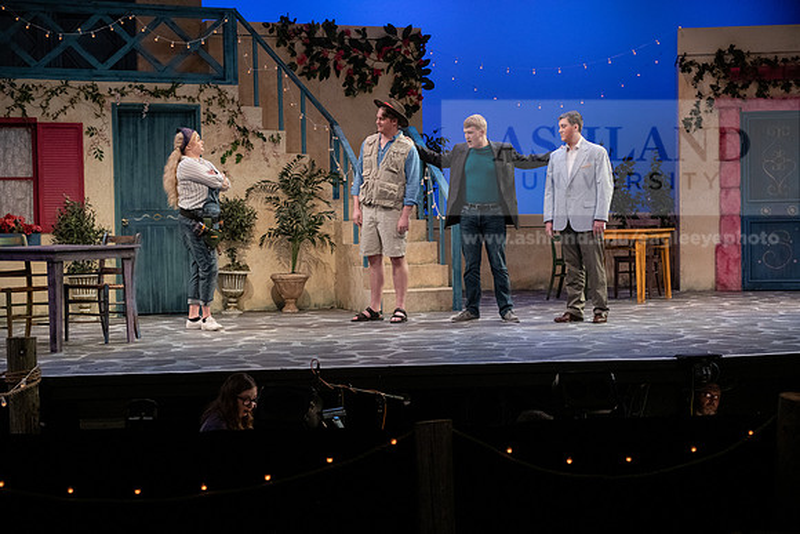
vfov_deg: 21.9
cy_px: 267
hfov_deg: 32.4
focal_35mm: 62
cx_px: 400
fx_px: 1378
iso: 3200
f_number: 3.5
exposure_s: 1/320
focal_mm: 62
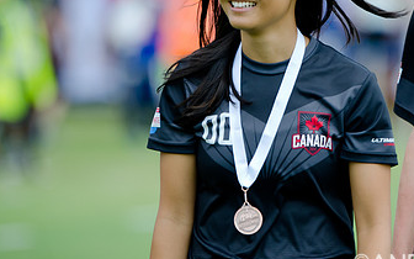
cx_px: 275
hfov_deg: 2.7
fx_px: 8913
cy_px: 78
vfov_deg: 1.7
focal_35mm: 790
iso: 500
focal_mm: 300
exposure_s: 1/2000
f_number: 3.5
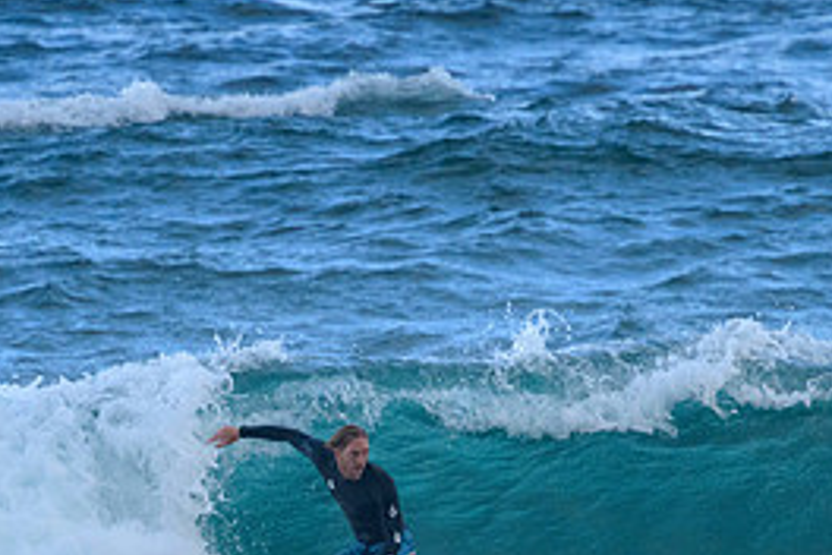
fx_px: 40580
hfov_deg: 1.2
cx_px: 425
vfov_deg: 0.8
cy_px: 591
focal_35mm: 1756
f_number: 11
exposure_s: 1/1600
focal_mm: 800
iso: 3200
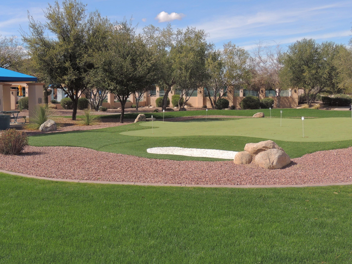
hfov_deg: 44.7
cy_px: 119
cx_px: 157
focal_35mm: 42
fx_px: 427
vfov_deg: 34.3
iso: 100
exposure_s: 1/1000
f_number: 3.2
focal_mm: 5.8
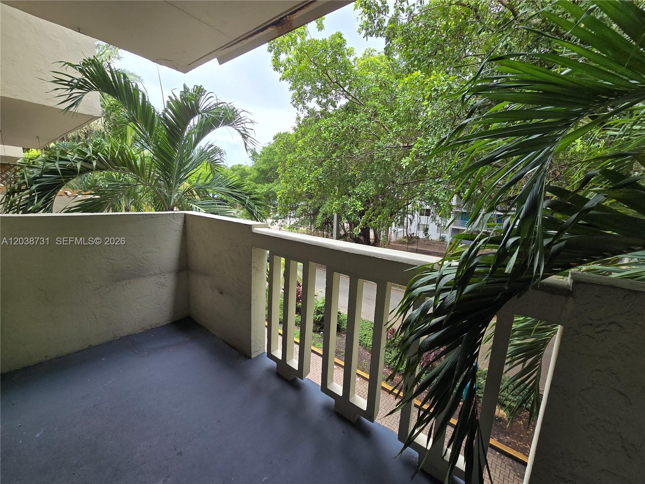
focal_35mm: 13
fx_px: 242
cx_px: 322
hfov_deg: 106.2
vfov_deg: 89.9
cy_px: 242
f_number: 2.2
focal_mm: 2.2
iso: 50
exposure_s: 1/222
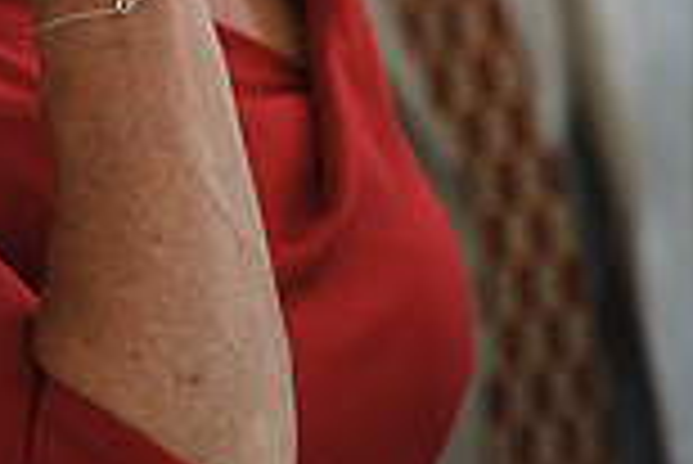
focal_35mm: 320
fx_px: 6166
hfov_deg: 6.4
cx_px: 27
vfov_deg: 4.3
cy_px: -342
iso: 500
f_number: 2.5
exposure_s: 1/400
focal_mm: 85
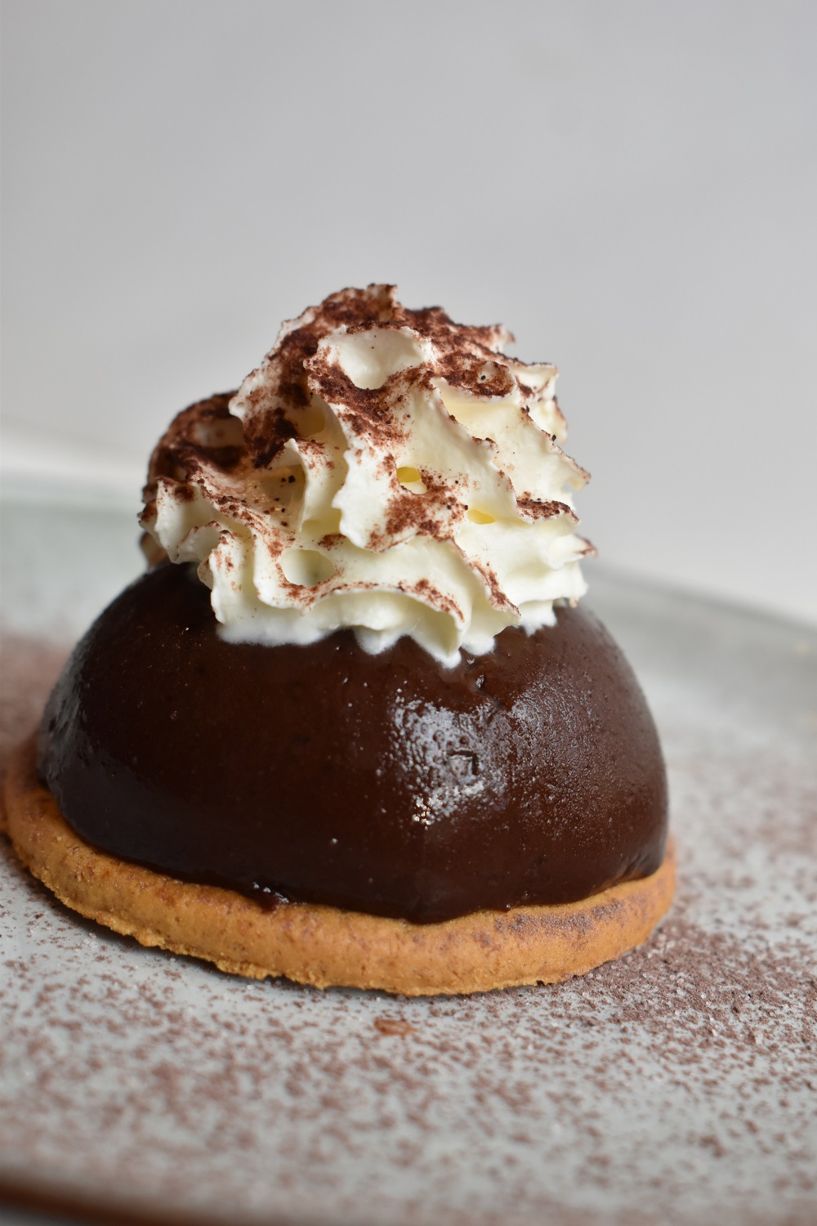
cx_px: 408
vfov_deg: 36.9
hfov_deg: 25.1
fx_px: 1838
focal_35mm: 54
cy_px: 613
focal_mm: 36
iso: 720
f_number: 5.6
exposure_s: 1/125
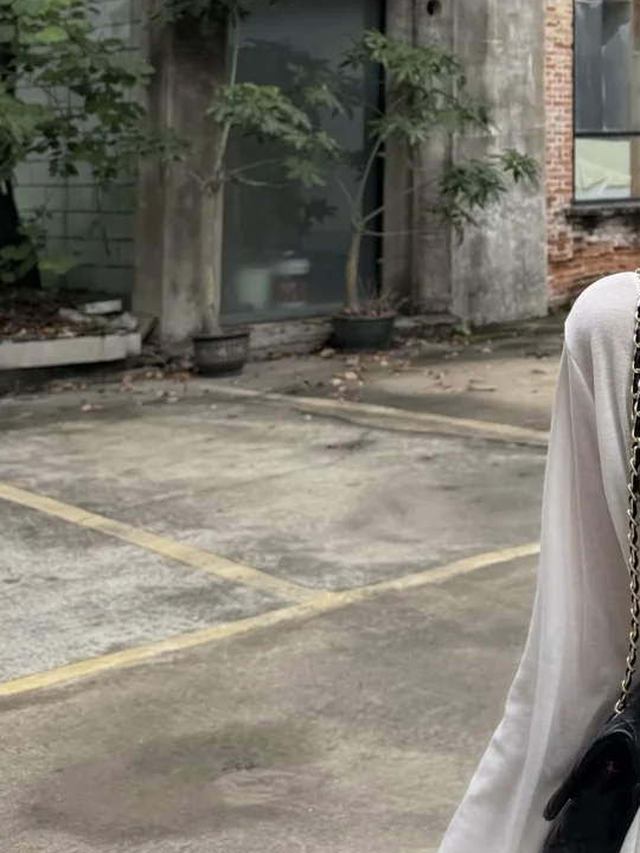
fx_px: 1183
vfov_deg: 39.0
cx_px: 631
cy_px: 252
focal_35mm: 48
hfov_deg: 28.5
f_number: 1.78
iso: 80
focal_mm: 6.76
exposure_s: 1/943
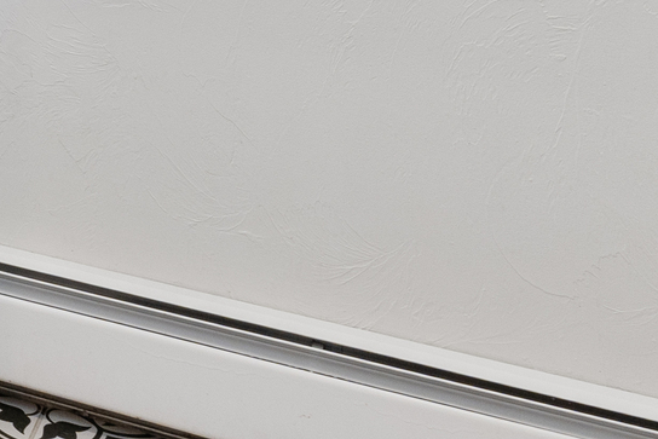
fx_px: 1444
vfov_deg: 14.8
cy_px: -381
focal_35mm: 79
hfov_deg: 20.4
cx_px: -435
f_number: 8
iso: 800
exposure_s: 1/8
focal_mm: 14
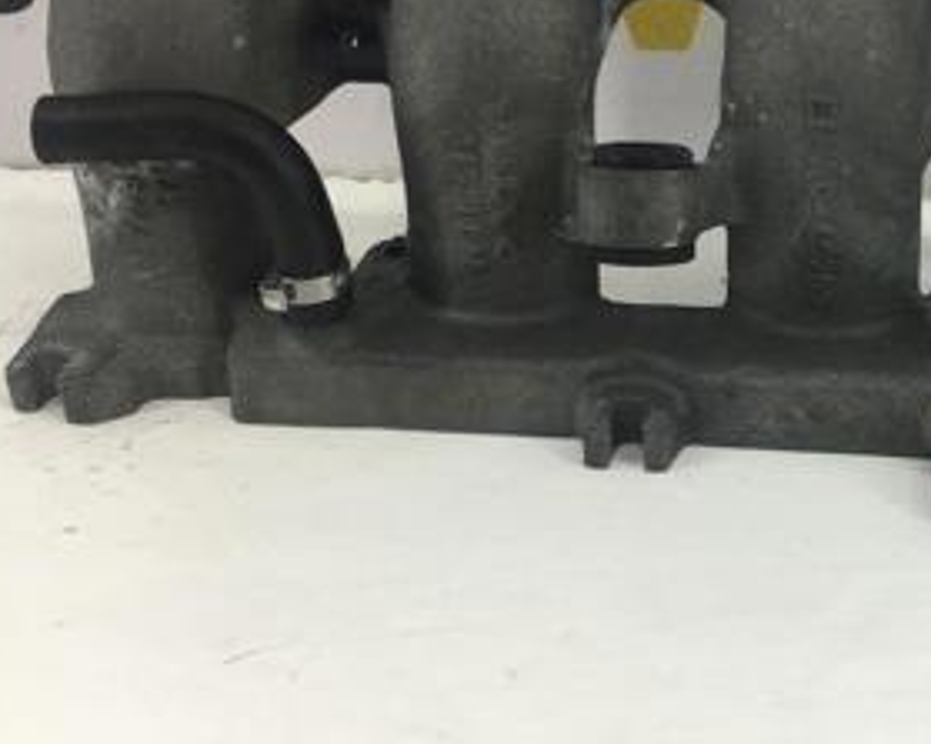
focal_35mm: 65
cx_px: 918
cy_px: 183
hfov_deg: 27.6
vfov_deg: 23.2
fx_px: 1790
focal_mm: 4.15
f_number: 2.2
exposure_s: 1/100
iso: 40
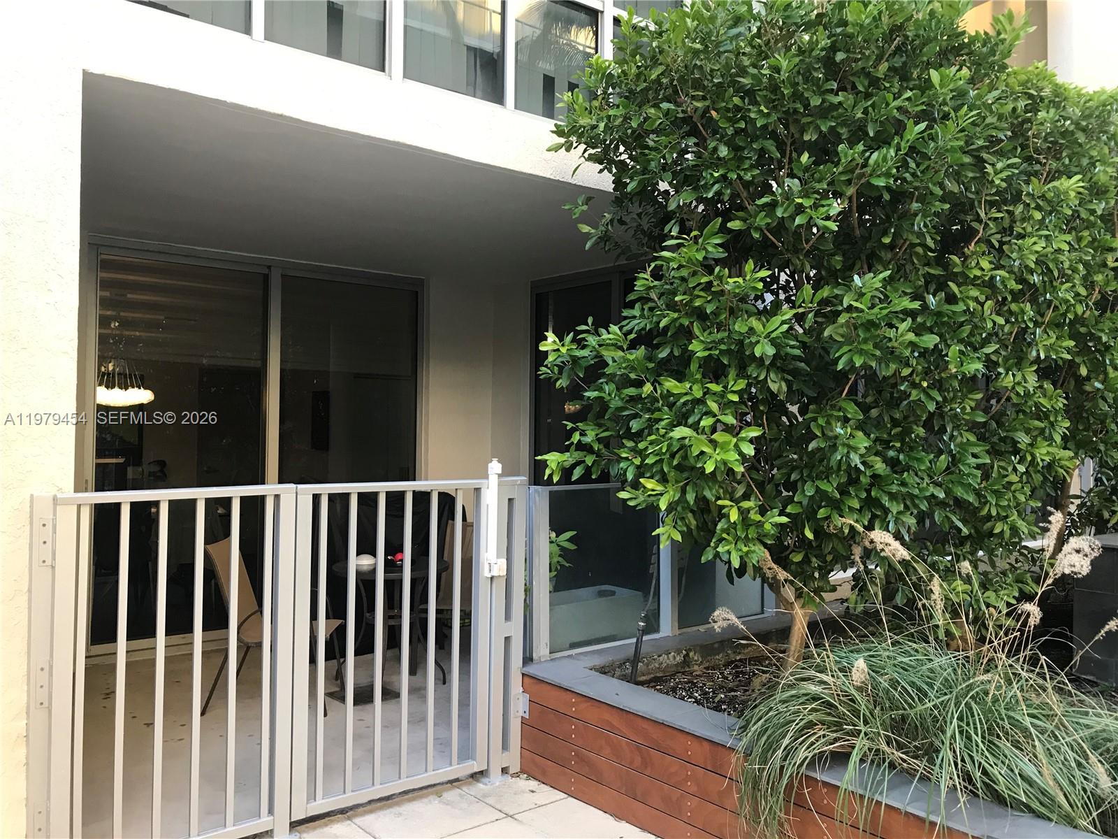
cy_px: 420
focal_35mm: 28
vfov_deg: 49.7
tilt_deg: +1.8
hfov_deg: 63.4
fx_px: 904
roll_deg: -0.9
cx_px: 559
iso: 40
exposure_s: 1/24
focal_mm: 3.99
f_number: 1.8
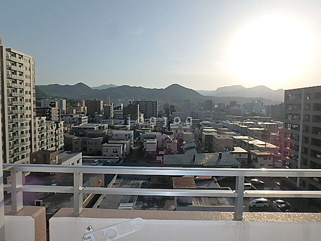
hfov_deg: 79.0
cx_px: 160
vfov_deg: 63.4
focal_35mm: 21
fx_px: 195
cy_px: 120
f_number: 6
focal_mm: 3.7
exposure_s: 1/1000
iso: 125
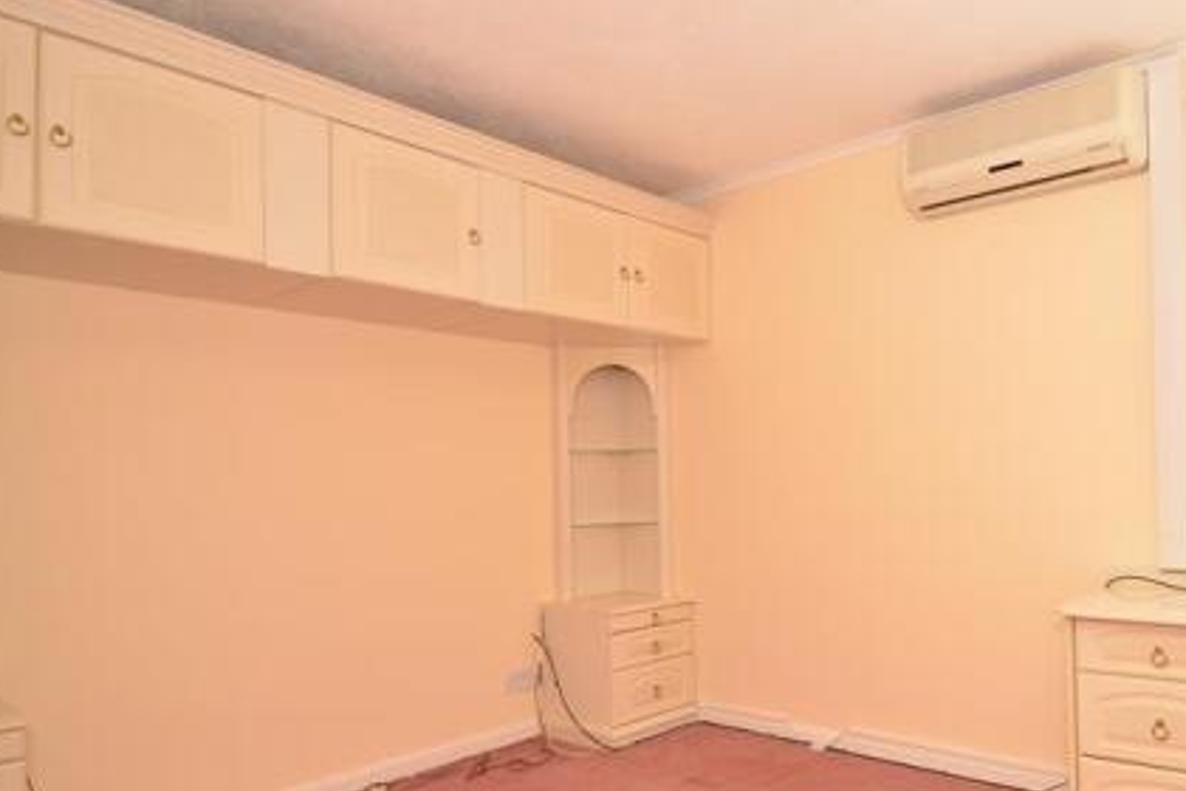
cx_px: 861
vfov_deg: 49.7
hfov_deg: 66.3
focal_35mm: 26
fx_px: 849
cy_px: 459
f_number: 6.3
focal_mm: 11
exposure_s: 1/160
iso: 200
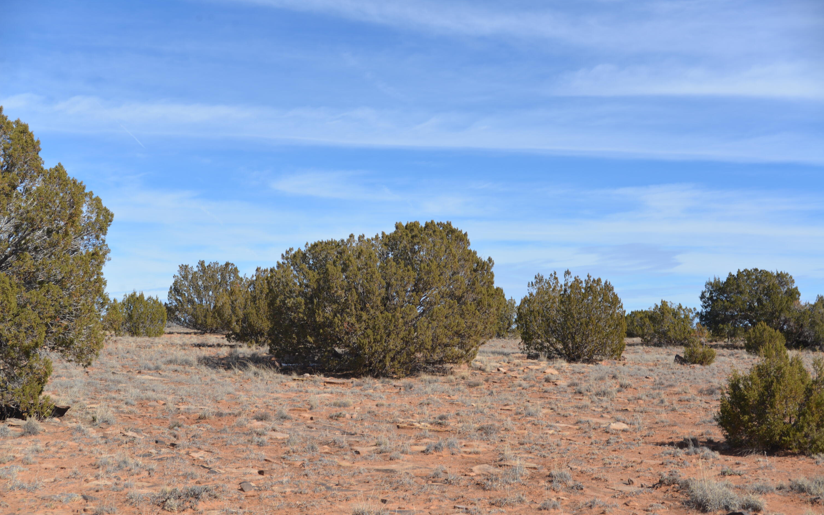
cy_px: 273
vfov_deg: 27.4
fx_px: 1056
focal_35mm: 47
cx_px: 411
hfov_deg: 42.6
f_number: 8
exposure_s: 1/320
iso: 100
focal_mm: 46
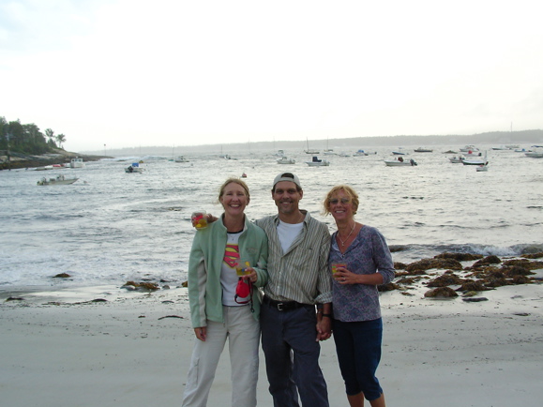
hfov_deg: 44.8
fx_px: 659
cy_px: 187
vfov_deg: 34.3
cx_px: 255
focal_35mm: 42
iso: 50
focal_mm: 5.8
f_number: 3.5
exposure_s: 1/159
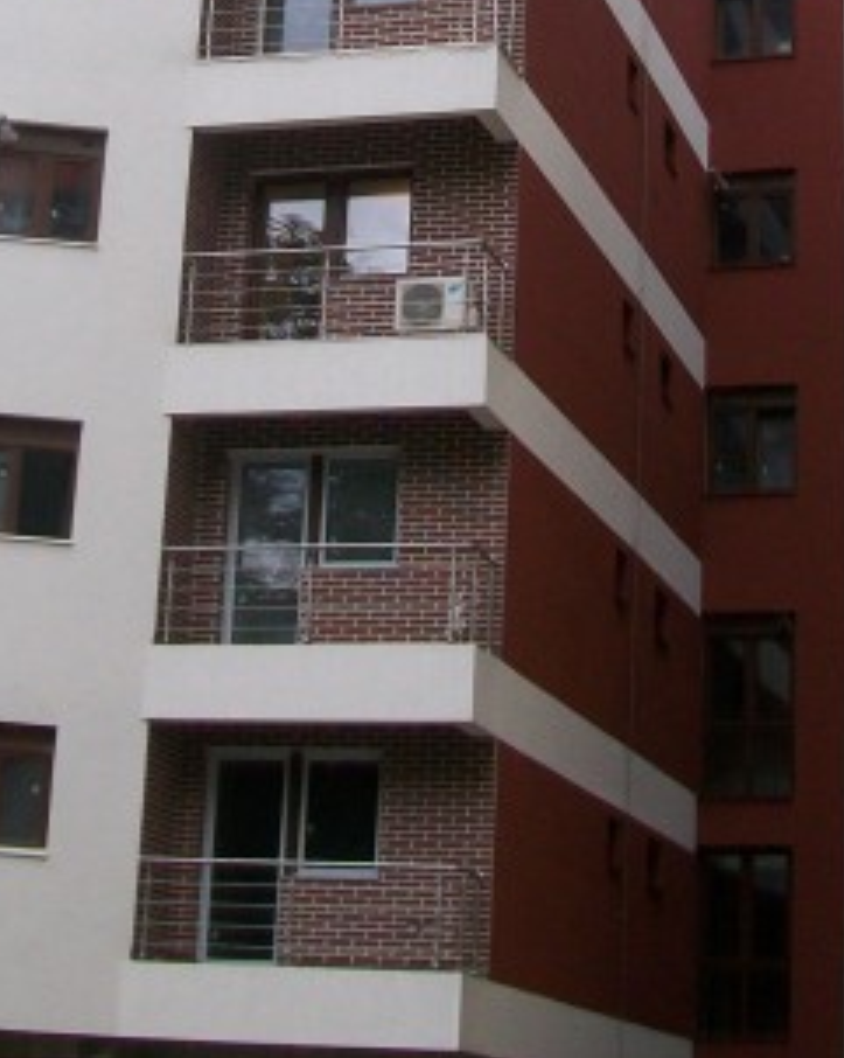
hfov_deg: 17.4
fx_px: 2752
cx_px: 266
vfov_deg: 21.5
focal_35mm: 88
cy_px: 214
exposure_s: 1/100
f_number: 2.7
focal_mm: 6.1
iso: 64
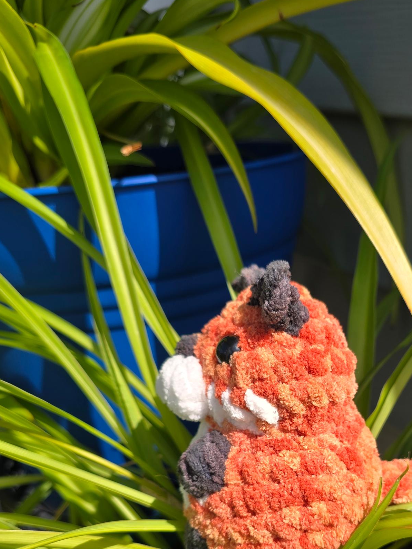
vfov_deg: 48.0
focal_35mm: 37
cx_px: 325
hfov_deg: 37.4
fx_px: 587
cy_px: 421
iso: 12
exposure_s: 1/781
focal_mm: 6.3
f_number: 1.7
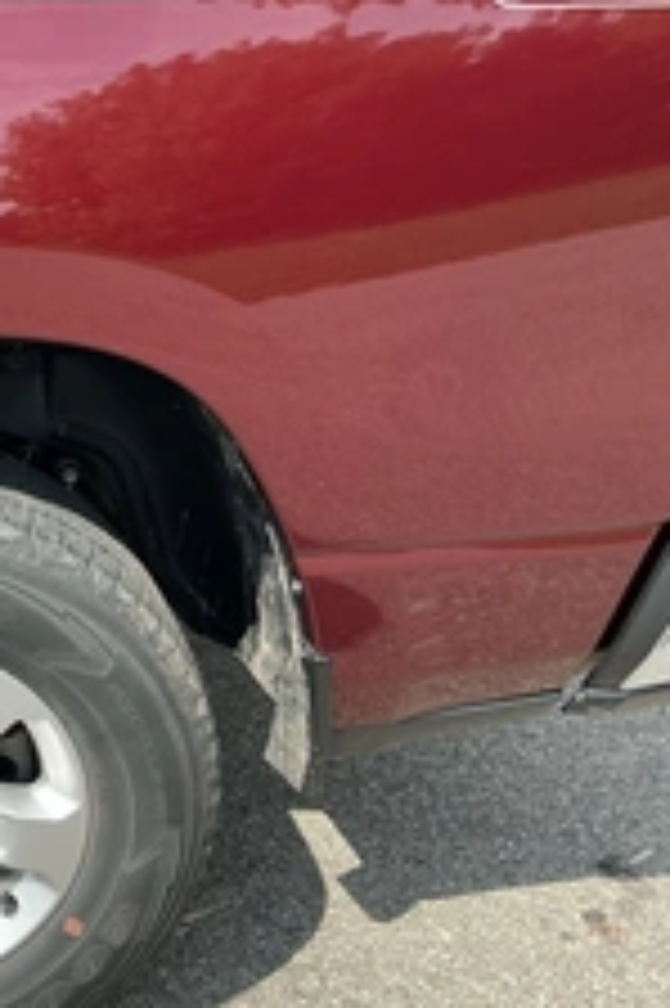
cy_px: 495
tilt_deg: -27.1
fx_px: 1454
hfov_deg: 23.3
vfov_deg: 38.2
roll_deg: -1.8
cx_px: -180
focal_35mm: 52
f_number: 1.8
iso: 25
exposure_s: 1/620
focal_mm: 3
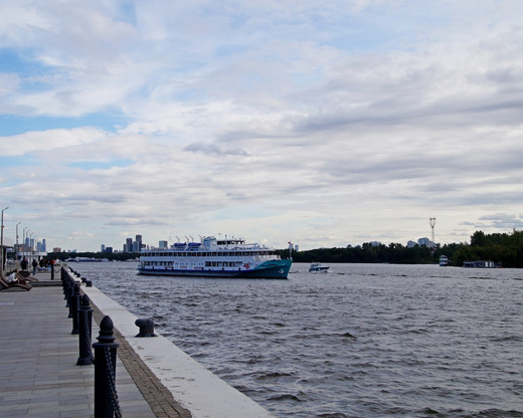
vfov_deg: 33.4
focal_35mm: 45
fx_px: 697
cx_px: 258
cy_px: 212
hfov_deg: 41.2
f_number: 10
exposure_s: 1/160
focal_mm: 26
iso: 100
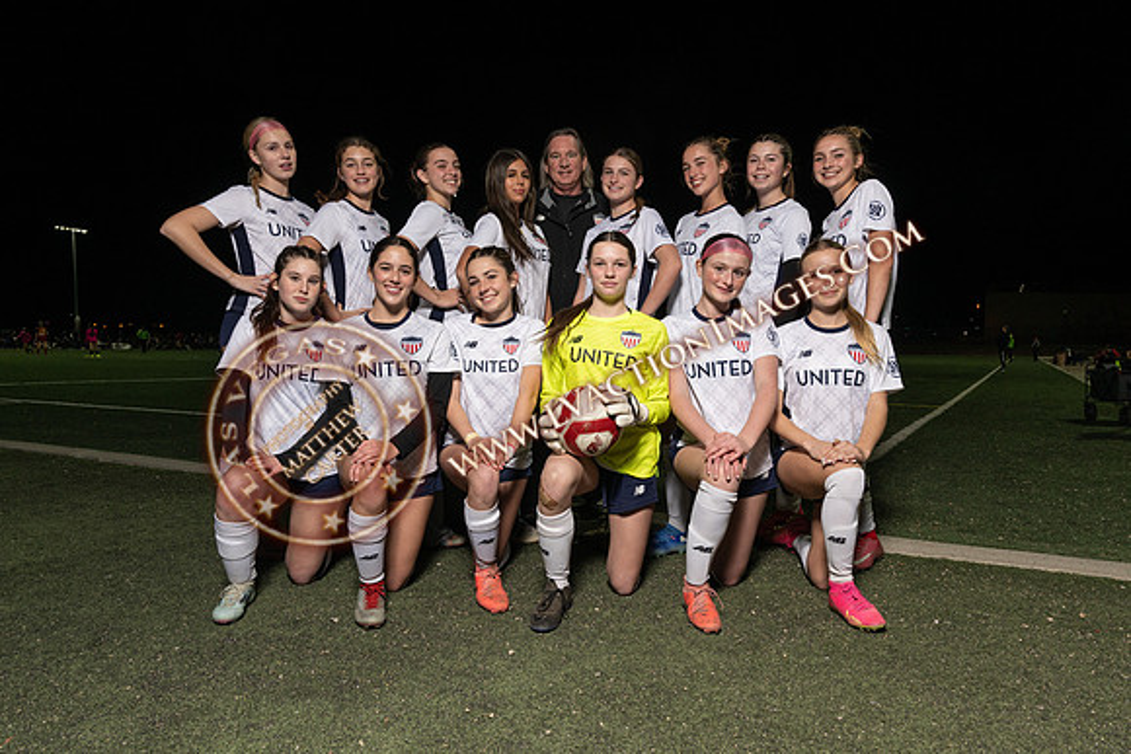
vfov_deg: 49.8
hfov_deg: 69.6
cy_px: 385
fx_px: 814
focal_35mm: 26
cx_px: 580
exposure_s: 1/80
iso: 320
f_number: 8
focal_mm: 24
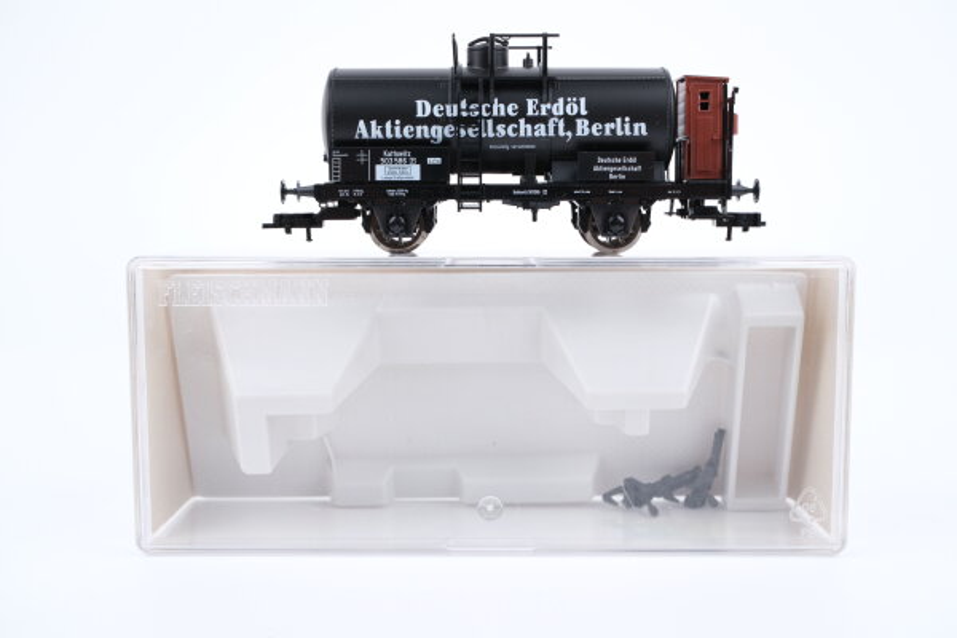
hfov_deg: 43.6
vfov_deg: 29.9
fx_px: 1196
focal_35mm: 45
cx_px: 478
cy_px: 319
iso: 320
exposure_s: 1/125
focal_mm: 30
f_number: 7.1
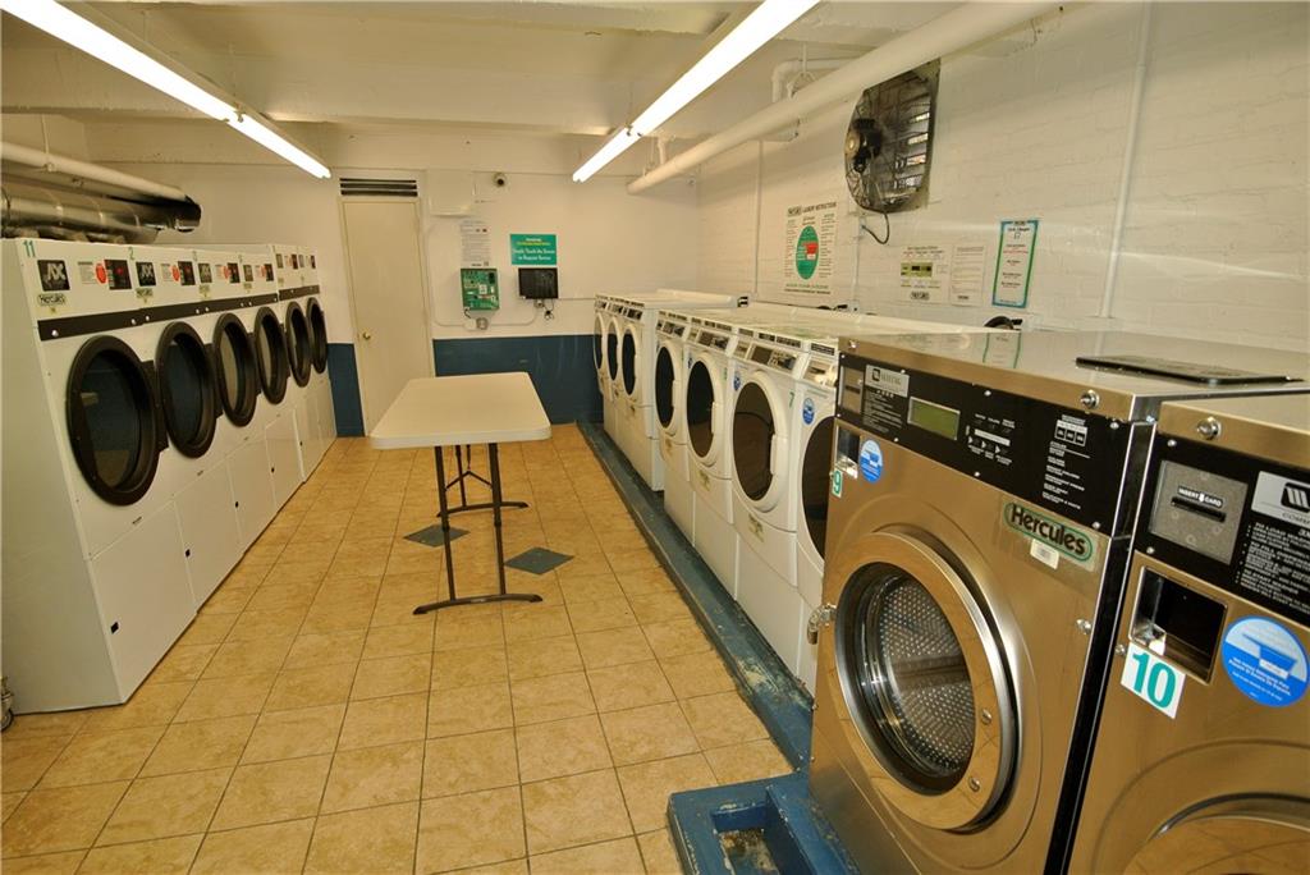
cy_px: 438
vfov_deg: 67.5
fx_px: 655
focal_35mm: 18
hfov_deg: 90.0
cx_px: 655
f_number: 3.5
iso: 125
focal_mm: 6.7
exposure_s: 1/60
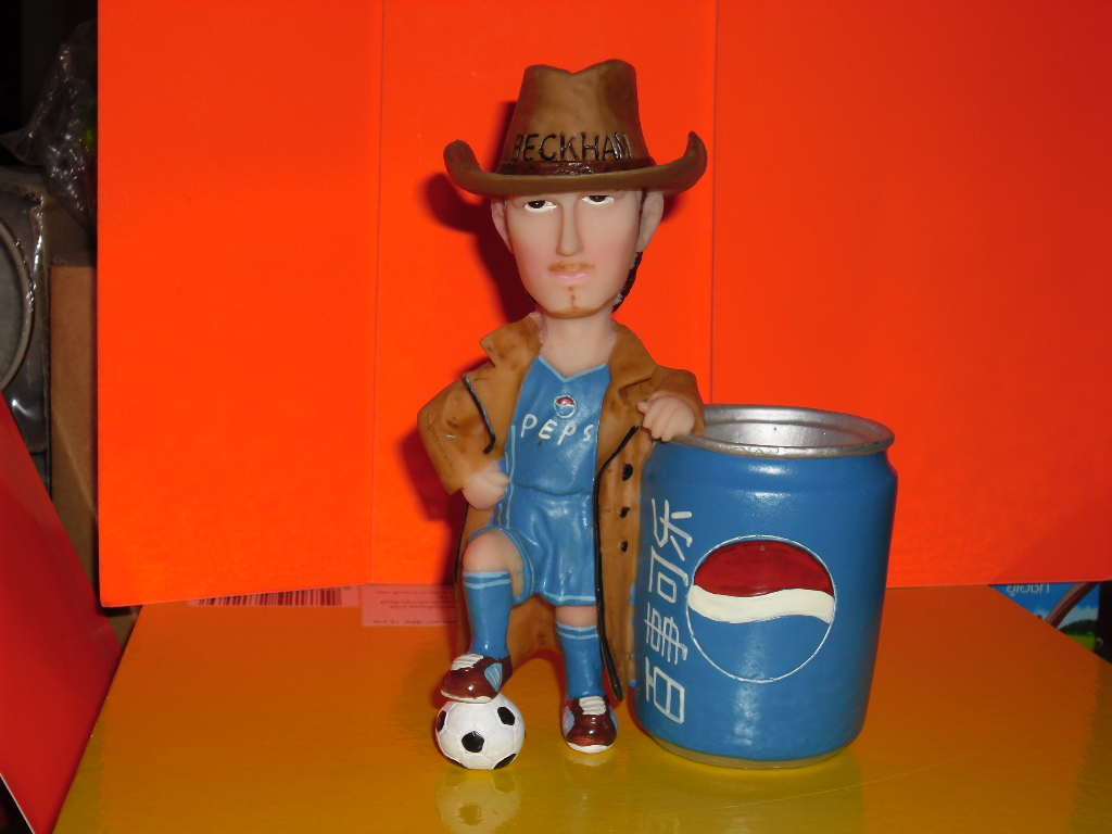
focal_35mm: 52
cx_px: 556
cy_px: 417
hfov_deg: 36.8
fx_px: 1670
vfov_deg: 28.0
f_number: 5
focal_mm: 9.3
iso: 80
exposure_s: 1/60
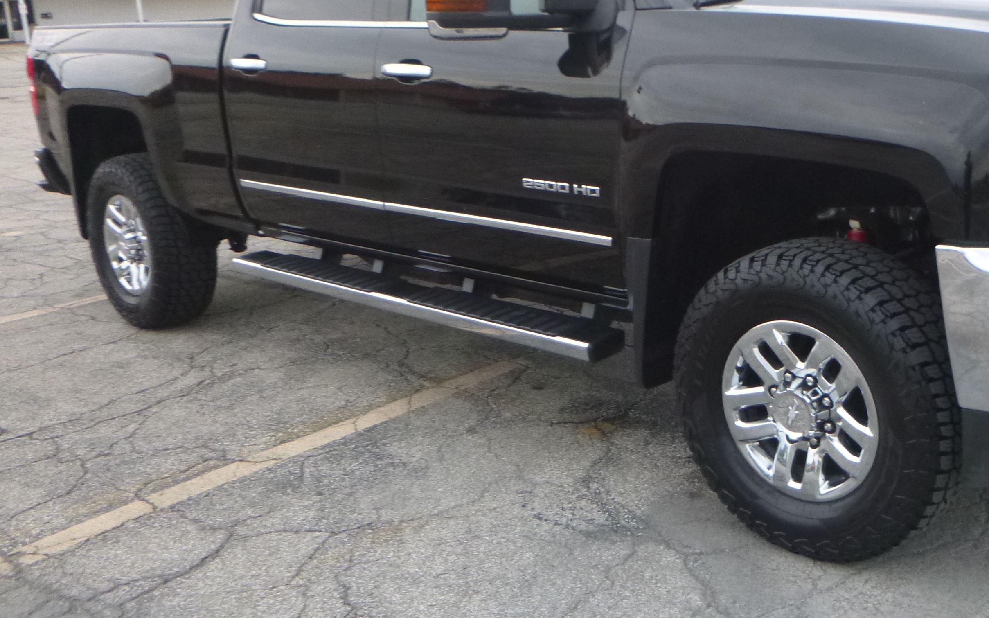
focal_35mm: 40
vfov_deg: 31.9
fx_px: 1078
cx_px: 709
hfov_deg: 47.9
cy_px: 257
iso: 250
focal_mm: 4.5
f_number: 3.9
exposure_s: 1/60
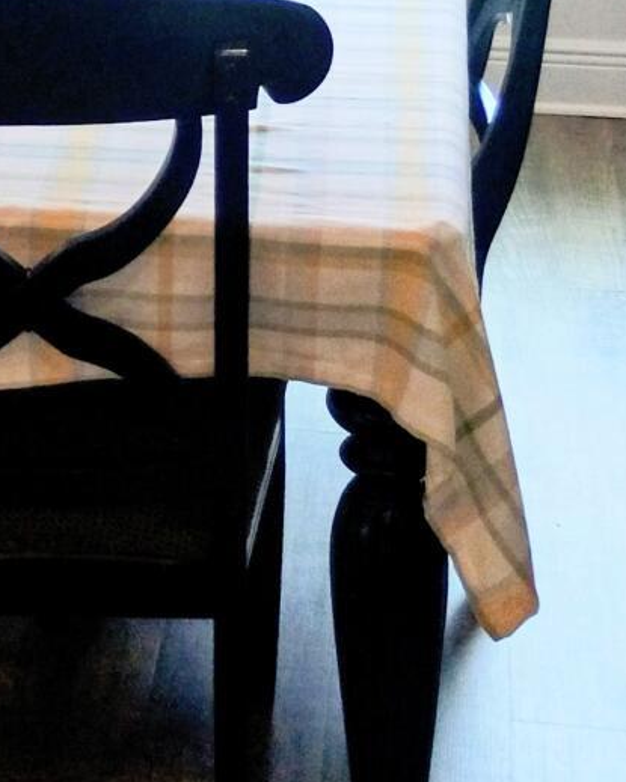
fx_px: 2525
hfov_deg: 13.9
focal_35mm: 109
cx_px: -19
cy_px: -508
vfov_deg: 15.7
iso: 100
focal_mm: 4.27
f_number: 1.8
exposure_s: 1/60
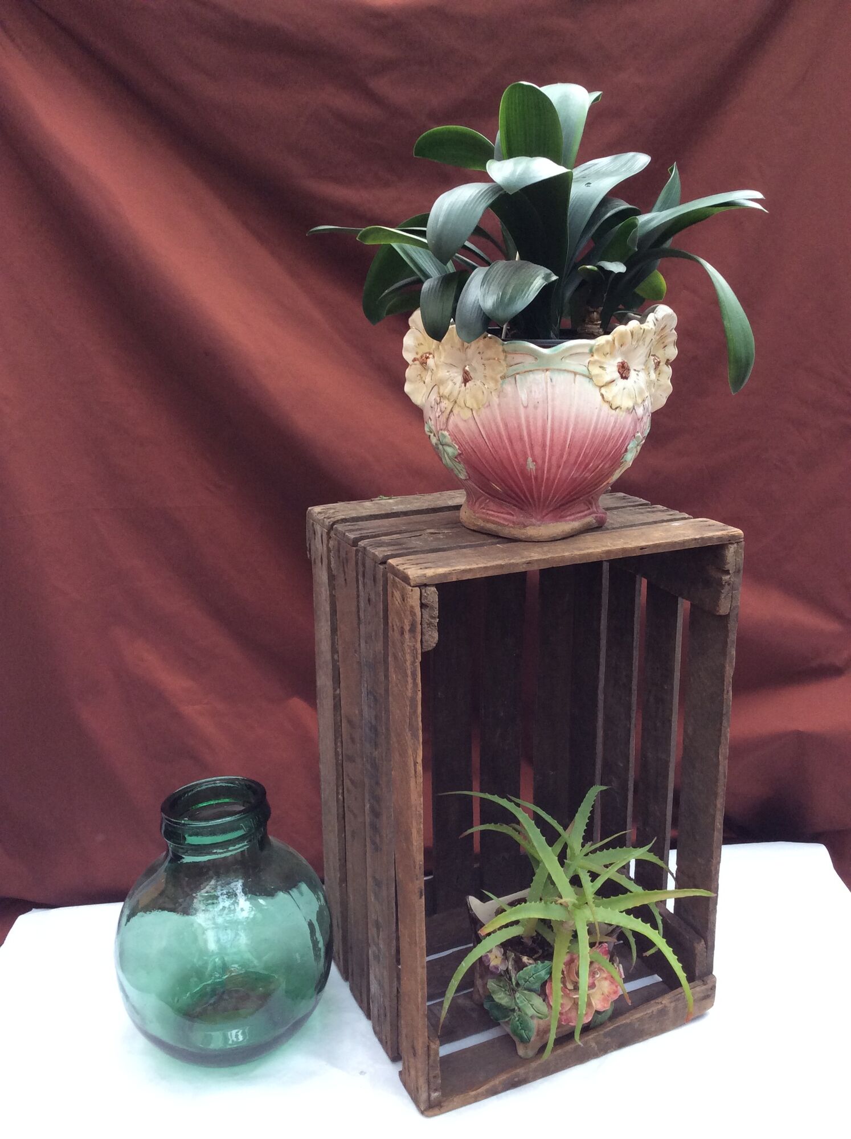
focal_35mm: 32
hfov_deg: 44.1
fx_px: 1052
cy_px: 570
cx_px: 426
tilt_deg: -17.2
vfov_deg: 56.9
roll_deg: +1.5
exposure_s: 1/100
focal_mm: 3.3
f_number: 2.4
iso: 64
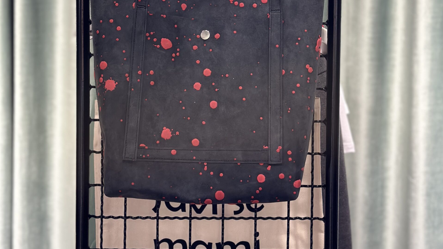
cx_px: 222
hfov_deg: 30.1
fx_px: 822
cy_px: -4
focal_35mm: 70
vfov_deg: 16.8
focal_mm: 6.86
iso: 125
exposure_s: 1/100
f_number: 1.78
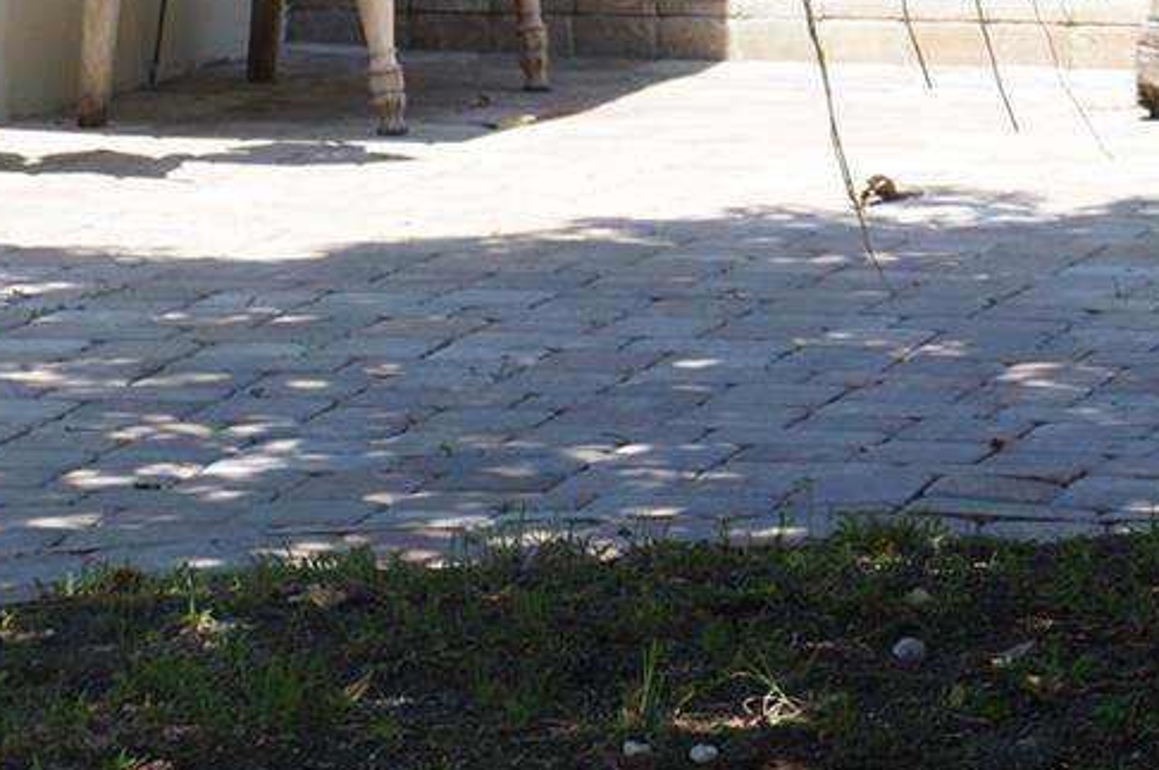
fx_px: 11128
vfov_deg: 3.9
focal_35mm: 346
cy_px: -462
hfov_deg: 5.9
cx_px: 1378
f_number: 6.3
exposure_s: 1/200
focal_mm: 70
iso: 100
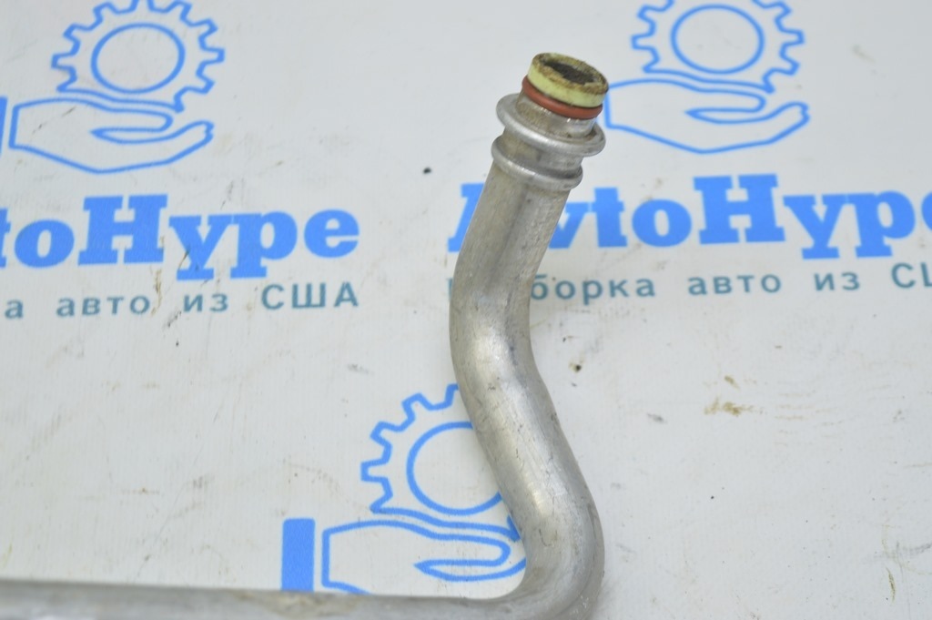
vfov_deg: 16.5
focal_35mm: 82
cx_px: 466
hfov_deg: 24.6
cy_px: 310
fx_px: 2134
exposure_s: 1/20
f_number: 5.6
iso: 400
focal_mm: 55
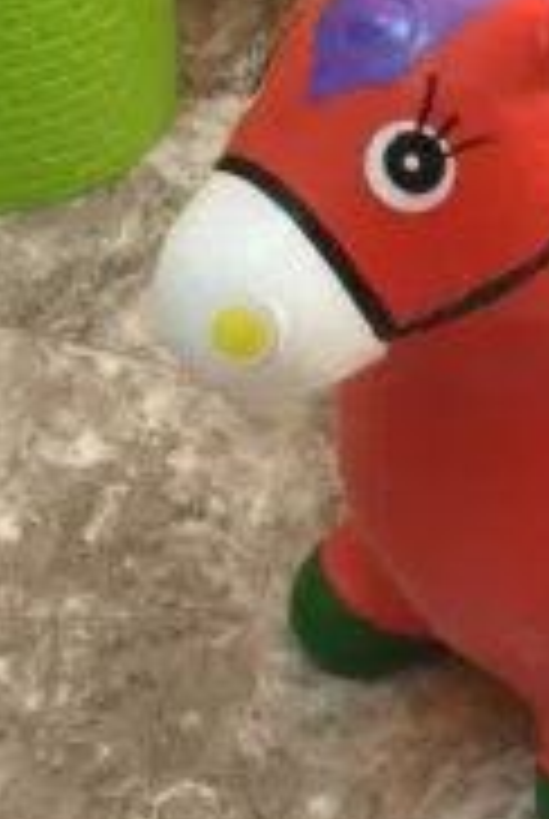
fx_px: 2598
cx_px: 562
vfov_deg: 17.9
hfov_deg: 11.9
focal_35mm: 114
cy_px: 274
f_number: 1.9
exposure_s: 1/50
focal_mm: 7.1
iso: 1250
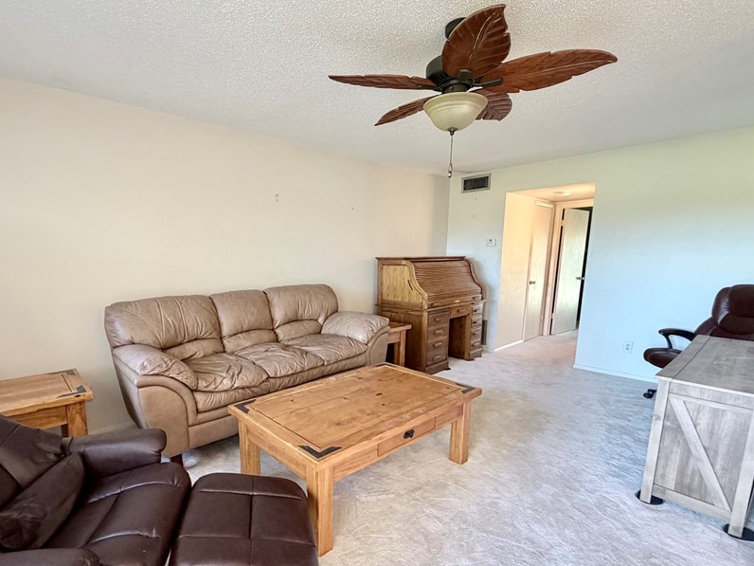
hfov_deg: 87.1
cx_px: 318
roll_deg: +0.1
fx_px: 392
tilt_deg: -8.8
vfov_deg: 71.3
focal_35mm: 18
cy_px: 319
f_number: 2.2
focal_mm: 2.22
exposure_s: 1/60
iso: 200
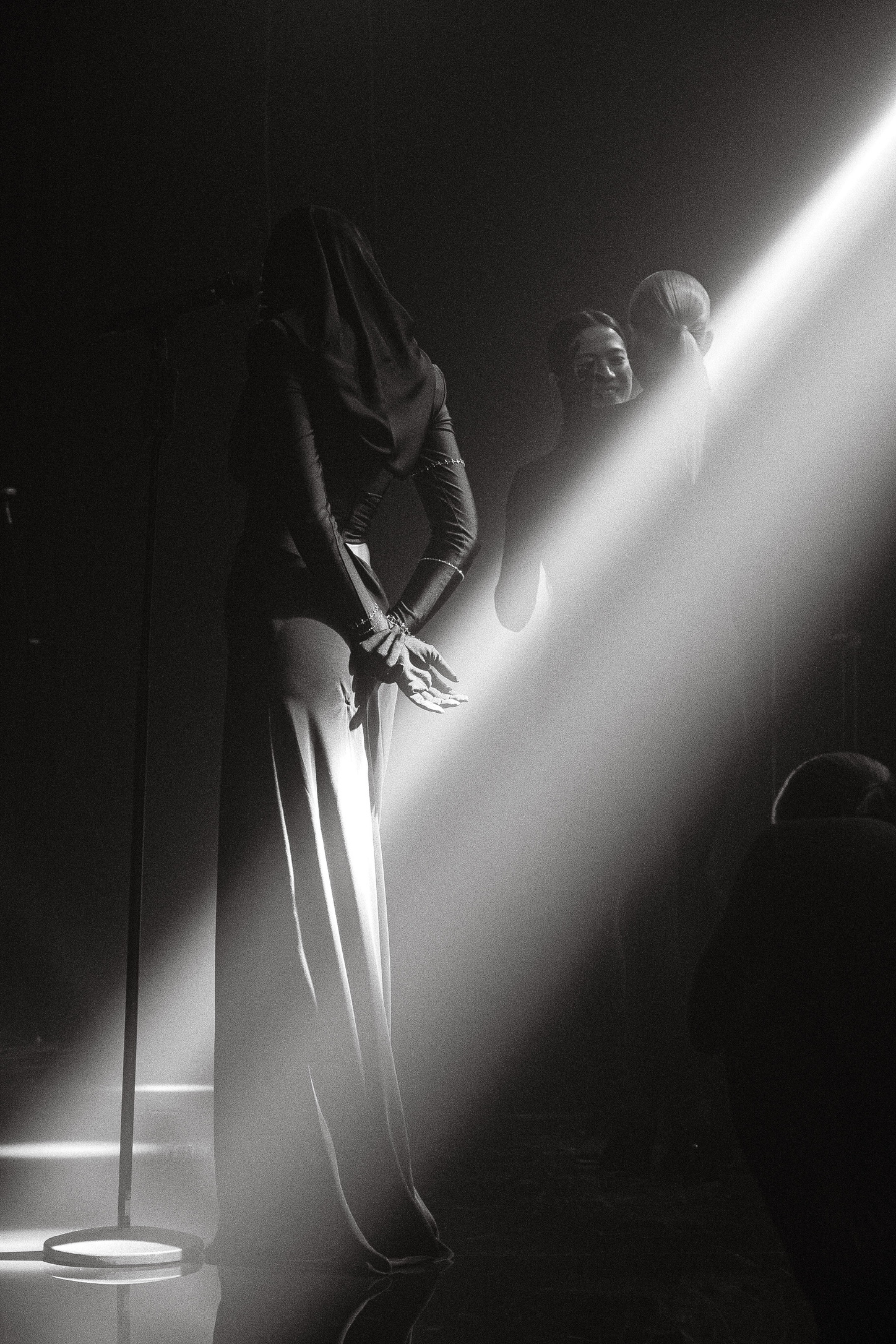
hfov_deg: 20.3
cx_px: 448
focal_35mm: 67
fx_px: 2501
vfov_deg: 30.1
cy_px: 672
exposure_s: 1/60
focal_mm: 44.4
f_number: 4
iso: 2000
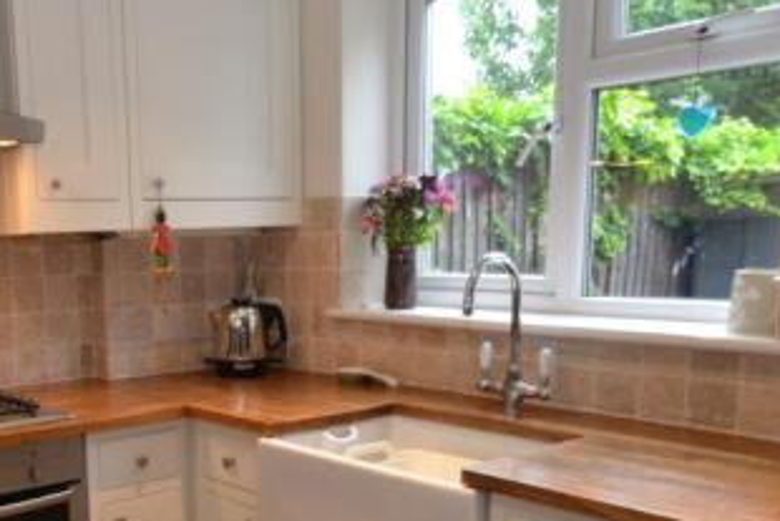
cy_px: 404
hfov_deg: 48.8
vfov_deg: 34.2
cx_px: 200
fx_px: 824
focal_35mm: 38
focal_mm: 12
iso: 400
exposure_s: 1/60
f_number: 3.8
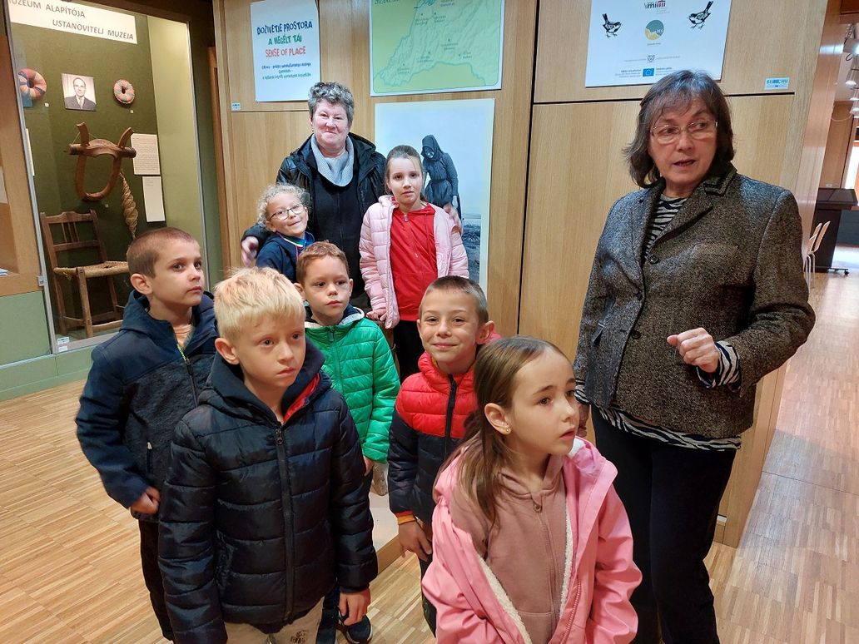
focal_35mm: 25
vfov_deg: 54.9
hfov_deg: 69.4
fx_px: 620
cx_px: 430
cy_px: 322
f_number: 1.8
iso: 400
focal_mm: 5.23
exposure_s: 1/33
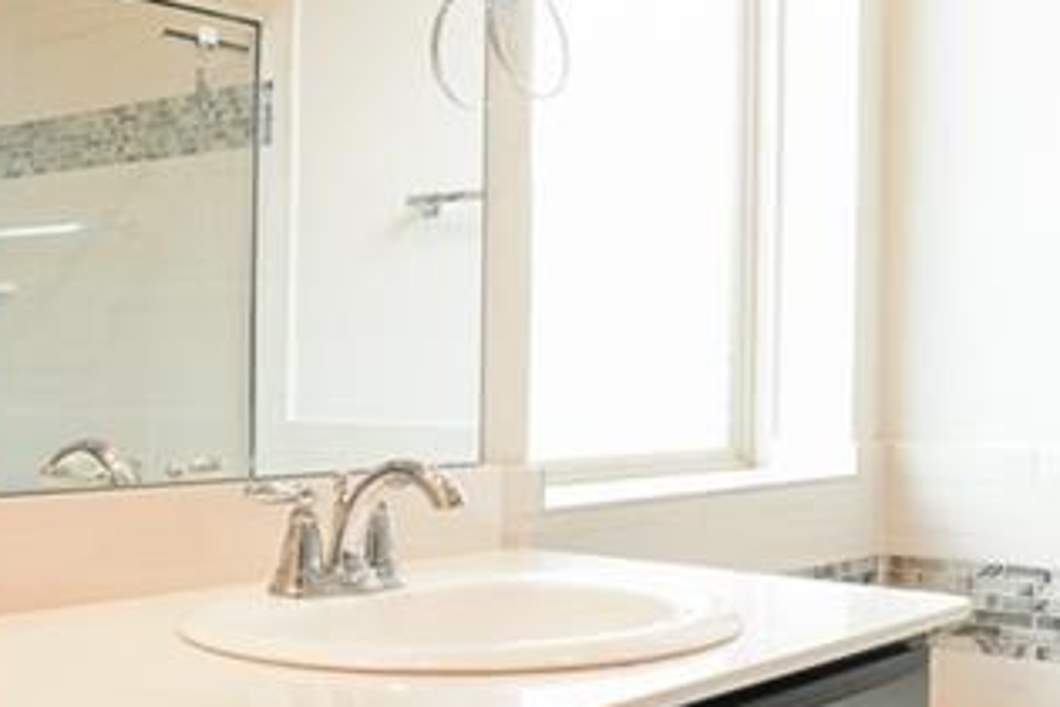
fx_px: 1531
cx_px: 437
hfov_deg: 38.1
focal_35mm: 52
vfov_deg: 26.0
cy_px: 384
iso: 100
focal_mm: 16
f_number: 8
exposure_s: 1/2
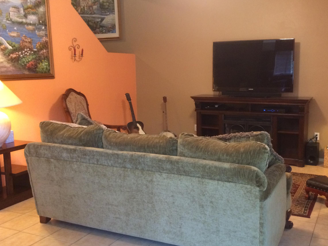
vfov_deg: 37.7
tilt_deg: -8.9
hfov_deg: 48.6
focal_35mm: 38
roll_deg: +1.2
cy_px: 127
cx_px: 201
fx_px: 360
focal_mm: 4.15
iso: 320
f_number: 2.2
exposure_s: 1/15
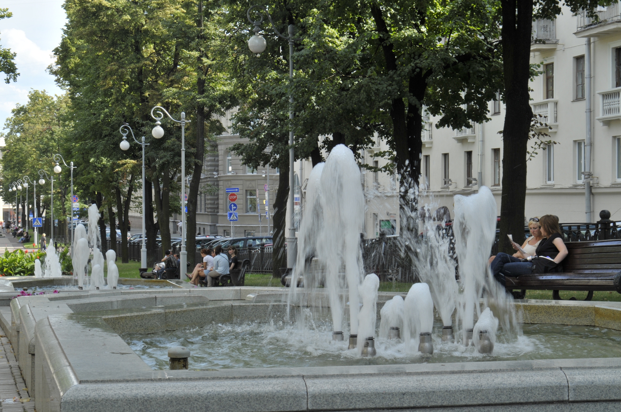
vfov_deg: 16.5
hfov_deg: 24.6
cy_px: 206
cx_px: 310
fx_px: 1421
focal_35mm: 82
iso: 200
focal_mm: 55
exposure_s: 1/50
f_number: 22
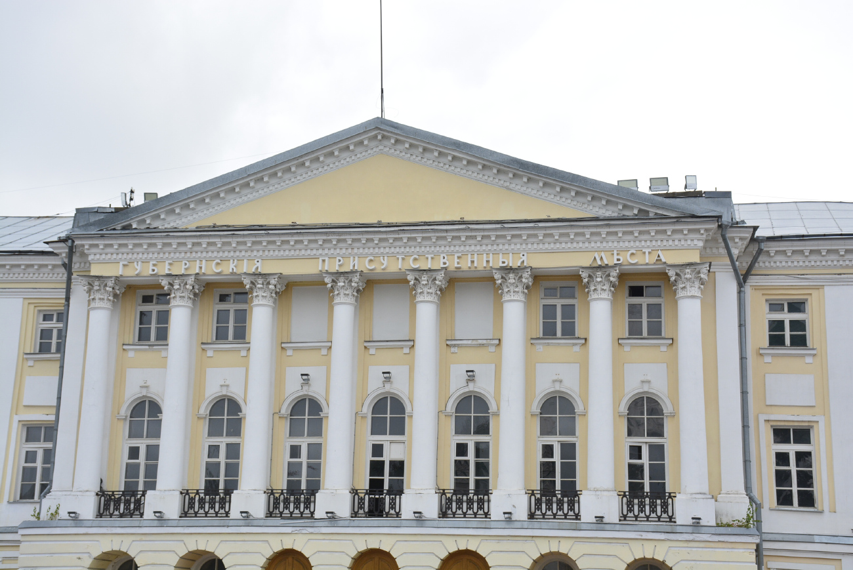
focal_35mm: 60
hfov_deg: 33.4
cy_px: 285
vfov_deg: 22.7
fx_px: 1423
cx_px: 426
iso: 500
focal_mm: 40
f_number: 8
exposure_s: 1/400
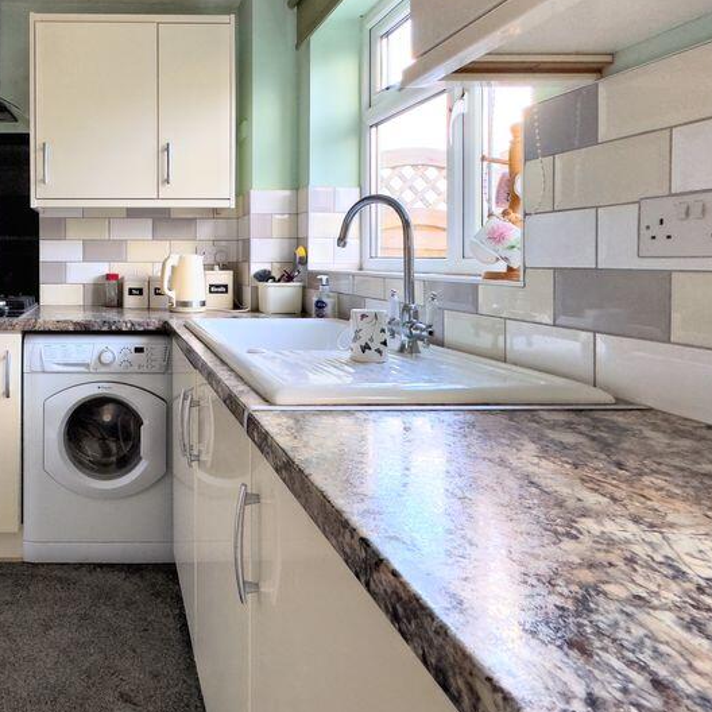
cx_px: 120
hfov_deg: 58.8
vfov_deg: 64.1
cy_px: 267
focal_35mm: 24
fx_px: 558
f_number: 2.2
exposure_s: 1/99
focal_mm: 2.22
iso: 200
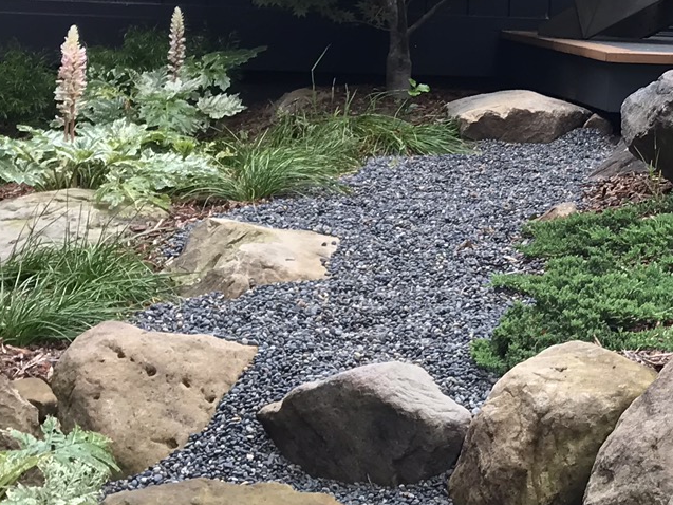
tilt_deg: +2.8
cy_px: -43
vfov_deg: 16.0
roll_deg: -3.0
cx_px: 562
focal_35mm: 90
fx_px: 1750
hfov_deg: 21.4
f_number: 1.8
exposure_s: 1/295
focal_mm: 3.99
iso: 20
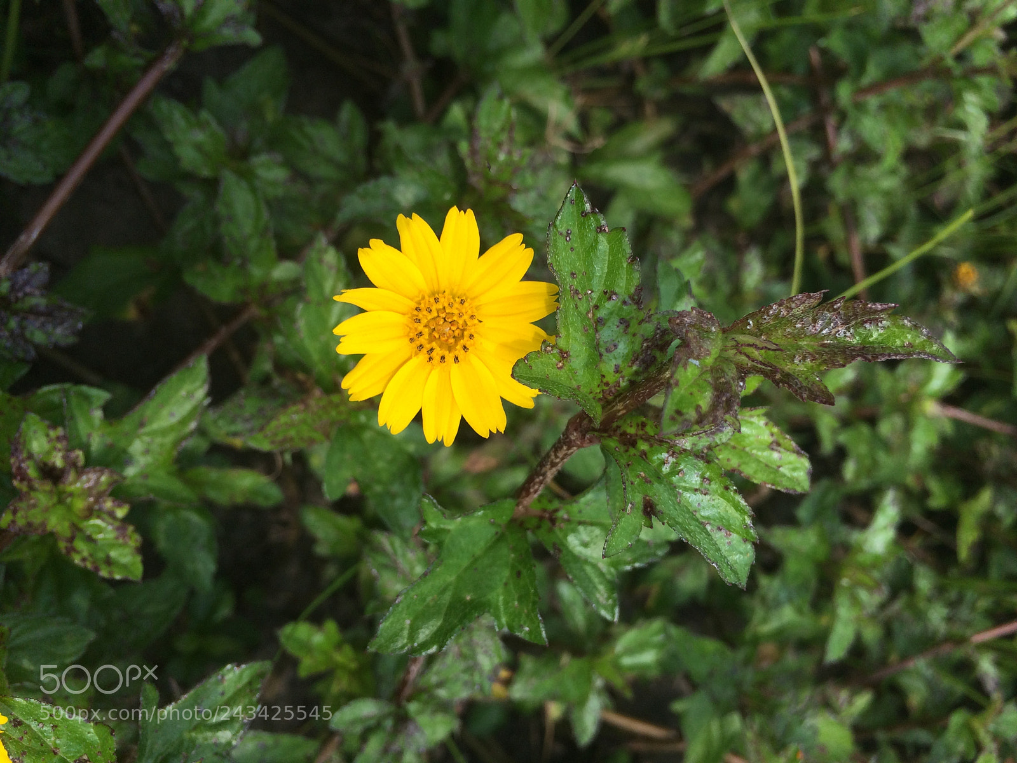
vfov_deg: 48.2
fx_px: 852
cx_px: 508
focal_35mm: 29
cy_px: 382
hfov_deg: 61.7
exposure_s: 1/1642
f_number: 2.2
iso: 32
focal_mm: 4.15
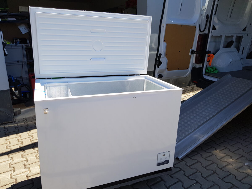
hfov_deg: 67.3
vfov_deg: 53.1
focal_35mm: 26
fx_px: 189
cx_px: 126
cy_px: 94
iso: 40
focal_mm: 4.2
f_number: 1.7
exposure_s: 1/1256
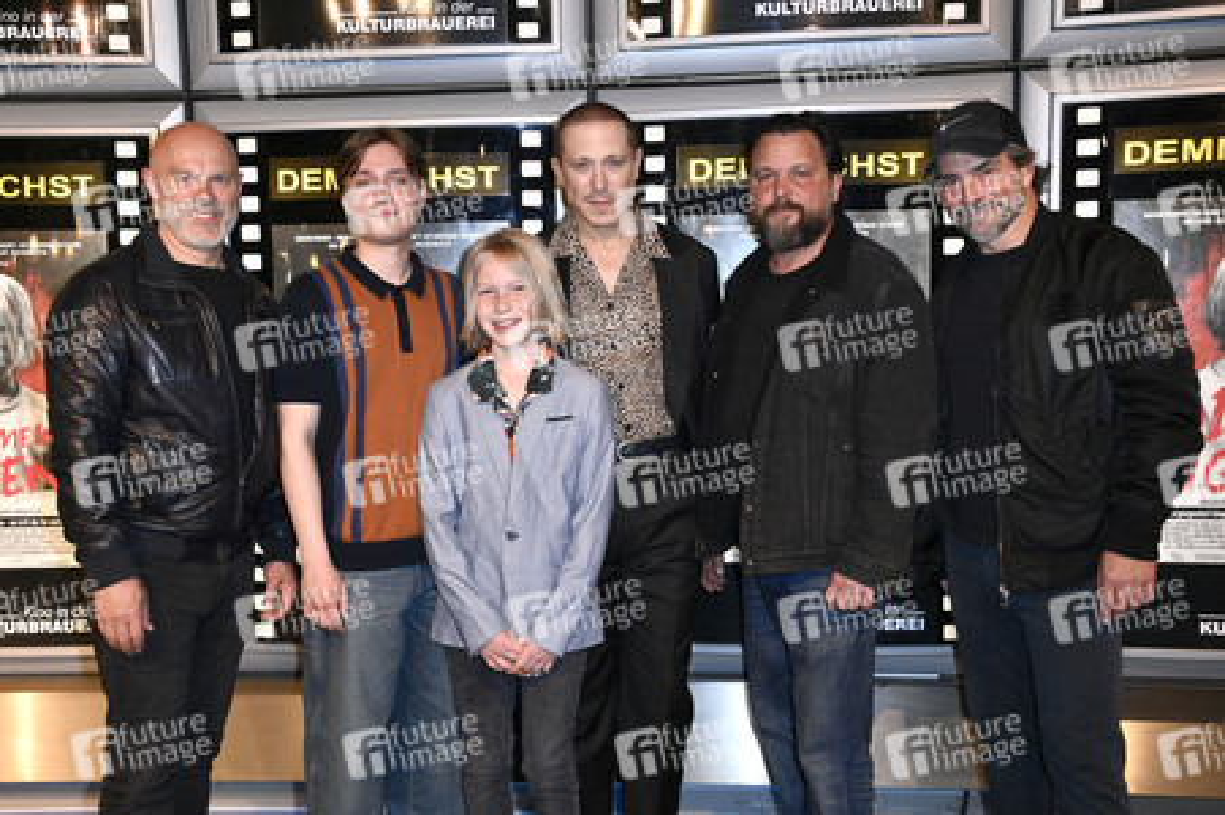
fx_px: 1496
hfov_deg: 44.5
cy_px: 408
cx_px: 612
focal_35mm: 44
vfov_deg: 30.5
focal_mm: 44
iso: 3200
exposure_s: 1/250
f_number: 5.6
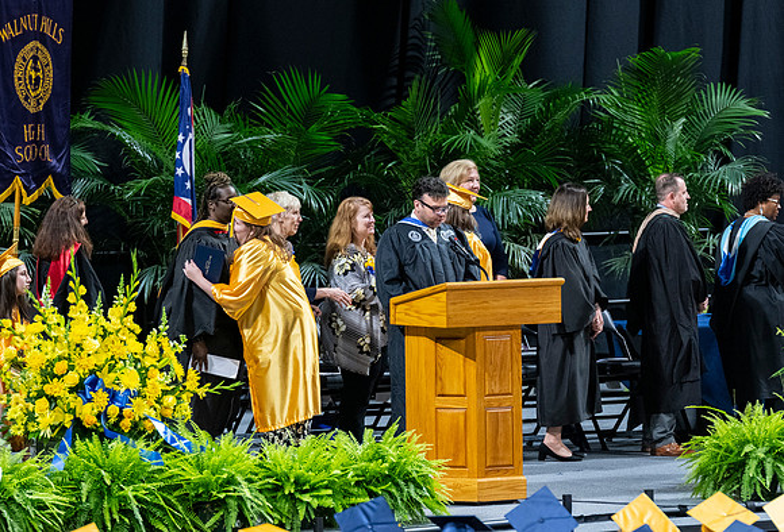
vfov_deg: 4.7
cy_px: 320
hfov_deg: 6.9
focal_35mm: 298
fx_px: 6526
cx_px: 458
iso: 2000
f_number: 4
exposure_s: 1/200
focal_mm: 200
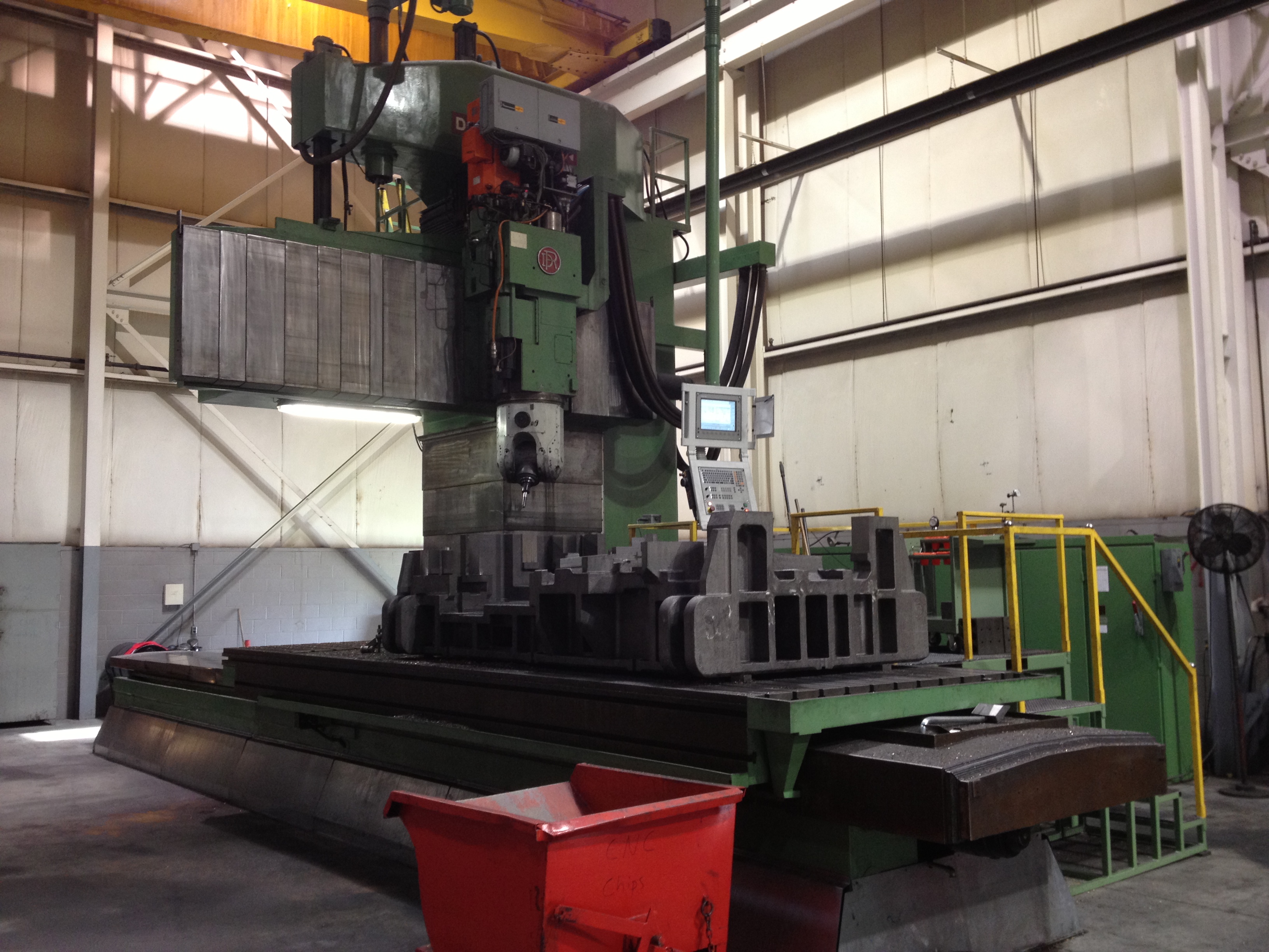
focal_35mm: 35
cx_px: 634
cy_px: 476
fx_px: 1283
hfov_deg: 52.6
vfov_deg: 40.7
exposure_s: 1/20
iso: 100
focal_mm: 4.28
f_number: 2.4
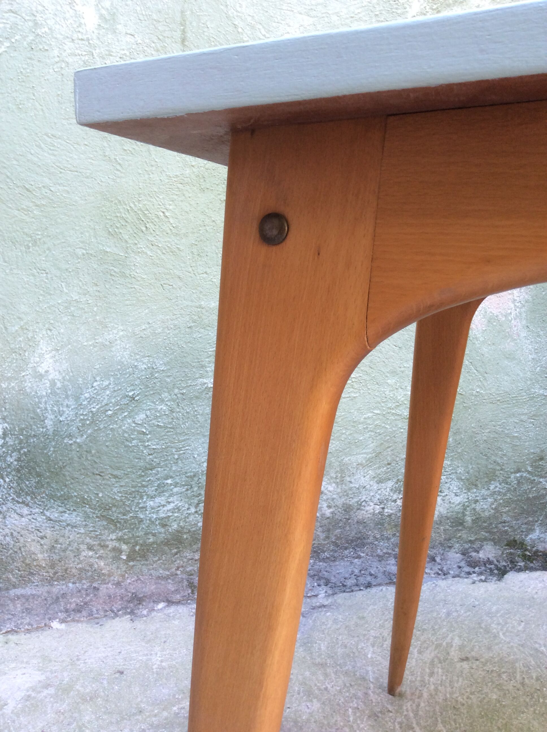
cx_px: 274
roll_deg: +0.9
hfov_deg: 44.1
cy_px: 366
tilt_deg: -8.3
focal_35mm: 32
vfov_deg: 56.9
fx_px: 676
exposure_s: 1/25
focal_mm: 3.3
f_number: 2.4
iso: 50
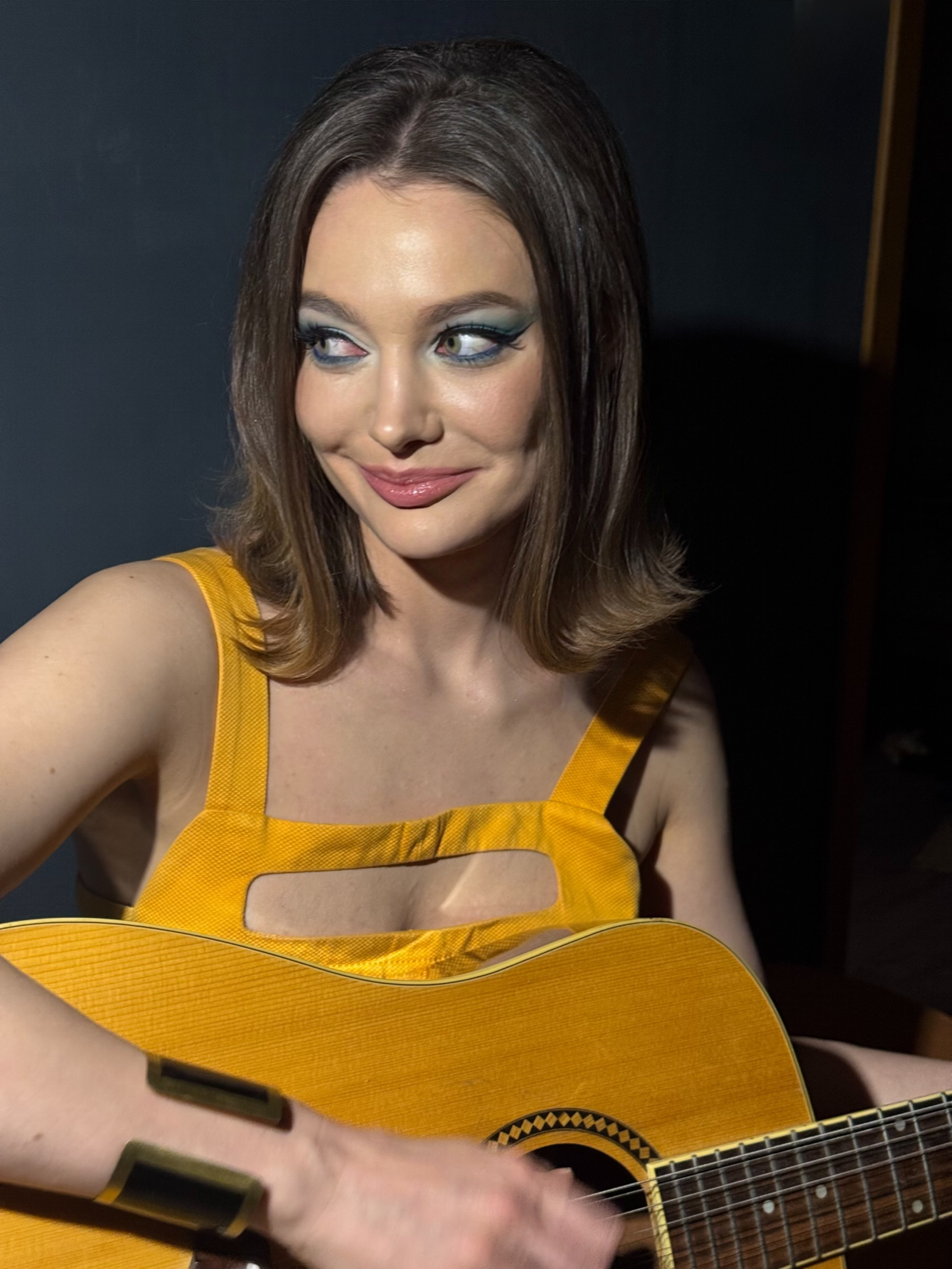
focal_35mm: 48
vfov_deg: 39.7
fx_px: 1760
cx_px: 476
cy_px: 634
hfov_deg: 30.3
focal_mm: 6.76
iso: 250
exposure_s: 1/33
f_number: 1.78
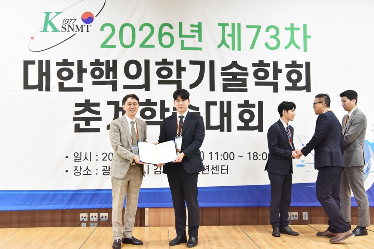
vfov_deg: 35.1
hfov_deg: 50.7
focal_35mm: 38
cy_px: 124
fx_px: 395
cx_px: 187
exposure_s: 1/125
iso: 6400
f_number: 6.3
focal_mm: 38
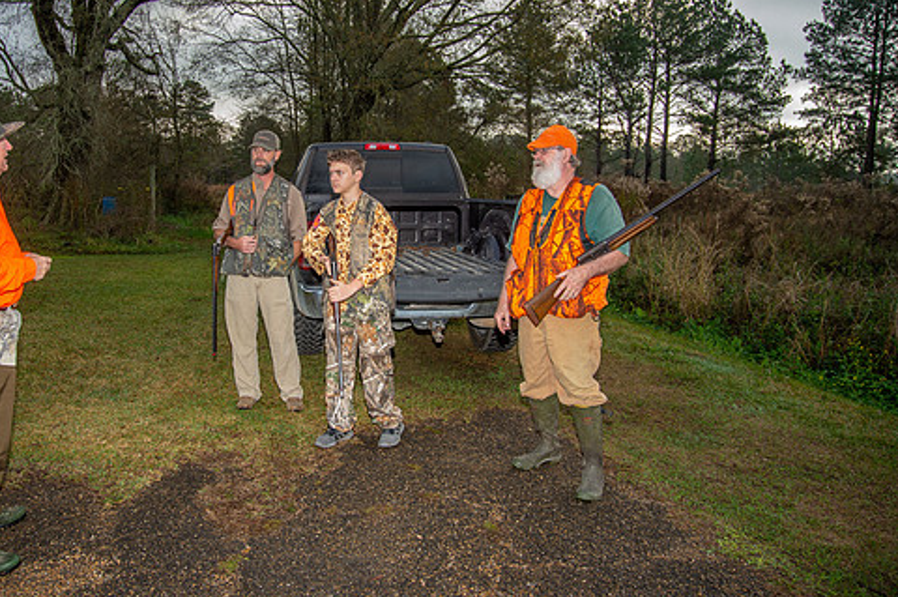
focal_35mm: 29
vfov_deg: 44.8
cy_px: 258
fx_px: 723
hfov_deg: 63.2
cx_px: 361
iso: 250
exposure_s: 1/200
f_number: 6.3
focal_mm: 24
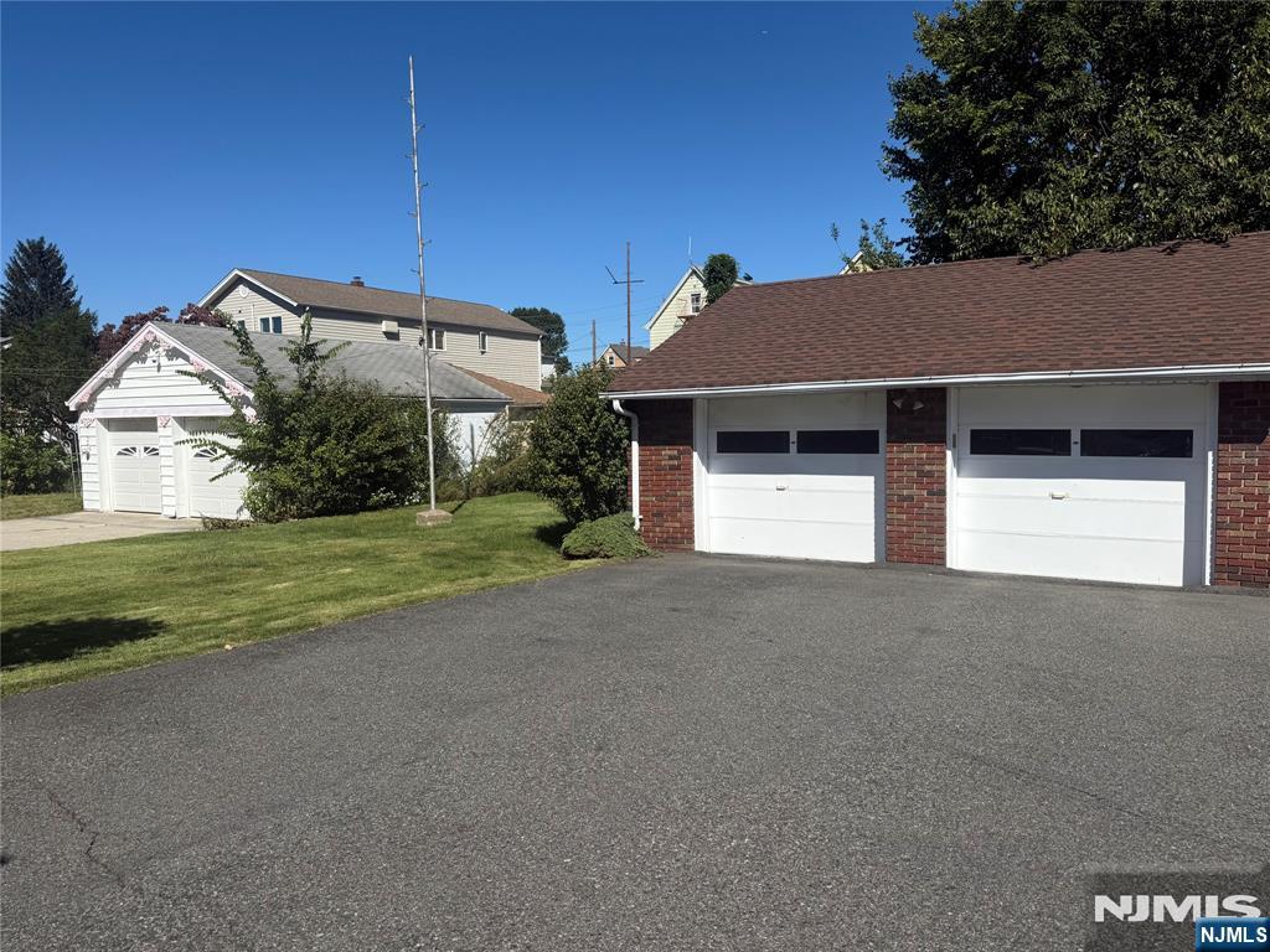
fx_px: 881
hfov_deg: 71.6
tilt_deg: -4.0
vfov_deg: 56.8
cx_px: 635
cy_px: 476
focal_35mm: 24
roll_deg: +1.3
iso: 80
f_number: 1.78
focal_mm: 6.76
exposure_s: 1/6173
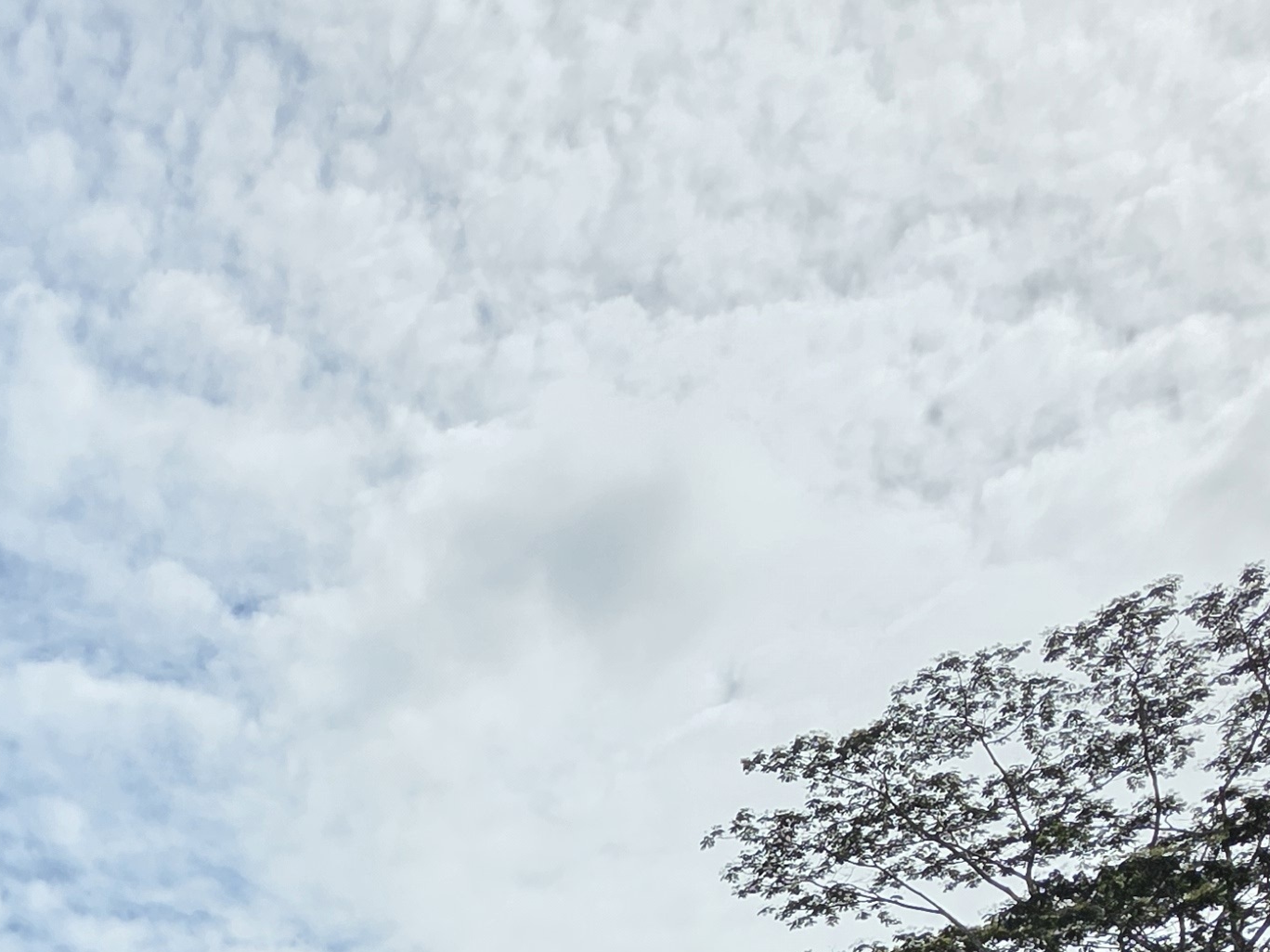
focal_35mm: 38
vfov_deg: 29.4
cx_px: 97
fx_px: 1394
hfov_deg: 44.1
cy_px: 1273
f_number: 1.9
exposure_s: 1/3446
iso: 40
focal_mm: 2.2
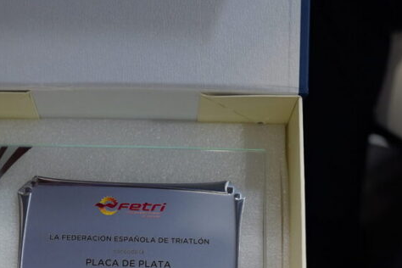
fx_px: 751
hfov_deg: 29.9
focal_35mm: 67
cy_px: 255
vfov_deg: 19.8
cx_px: 160
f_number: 2.8
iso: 320
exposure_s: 1/125
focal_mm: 31.1
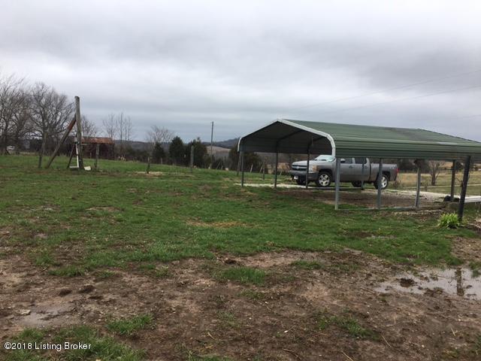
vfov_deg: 48.2
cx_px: 240
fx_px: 403
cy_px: 180
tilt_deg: -3.0
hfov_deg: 61.7
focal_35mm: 29
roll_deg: -2.3
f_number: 2.2
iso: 25
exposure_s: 1/569
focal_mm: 4.15
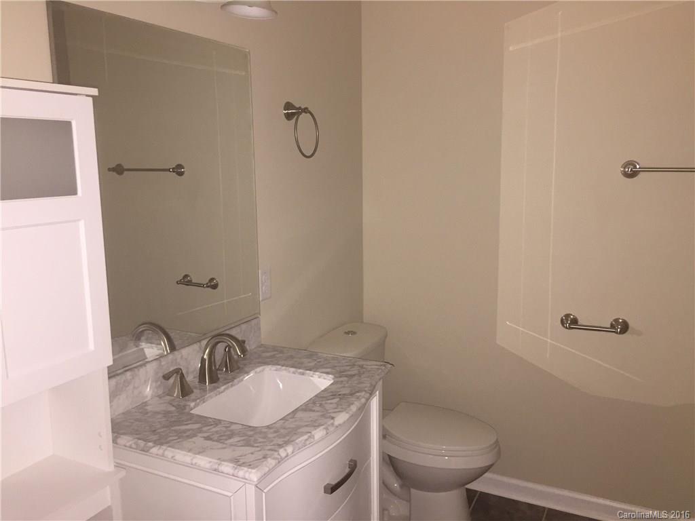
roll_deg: +0.3
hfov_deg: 61.7
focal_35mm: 29
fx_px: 582
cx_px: 348
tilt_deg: -10.0
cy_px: 260
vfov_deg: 48.2
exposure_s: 1/16
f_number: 2.2
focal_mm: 4.15
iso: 160
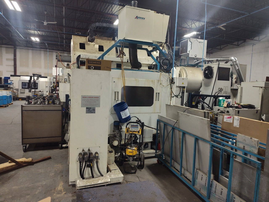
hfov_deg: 73.9
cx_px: 134
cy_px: 101
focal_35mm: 23
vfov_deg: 58.9
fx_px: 179
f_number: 1.8
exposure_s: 1/60
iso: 669
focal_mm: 5.56
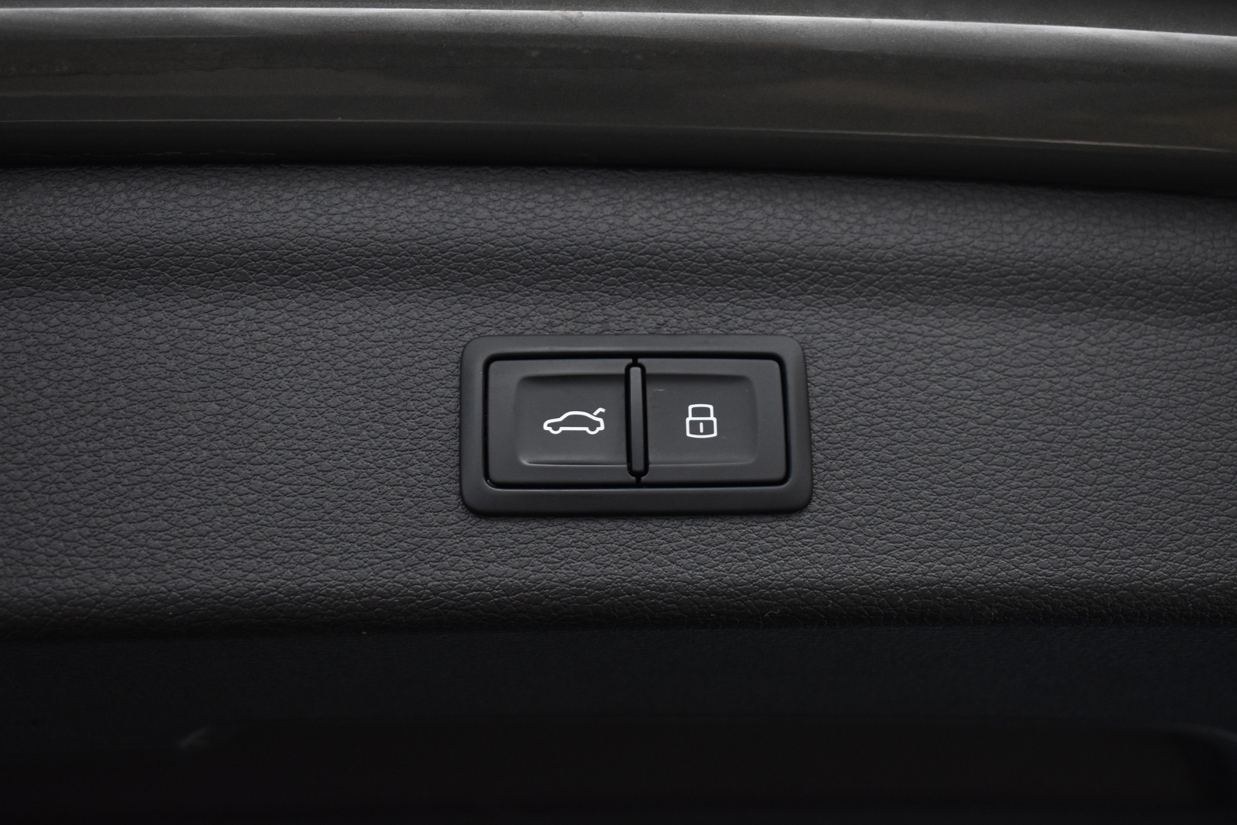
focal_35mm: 54
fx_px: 1855
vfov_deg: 25.1
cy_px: 412
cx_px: 618
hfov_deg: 36.9
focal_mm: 36
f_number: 4.8
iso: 900
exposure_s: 1/60
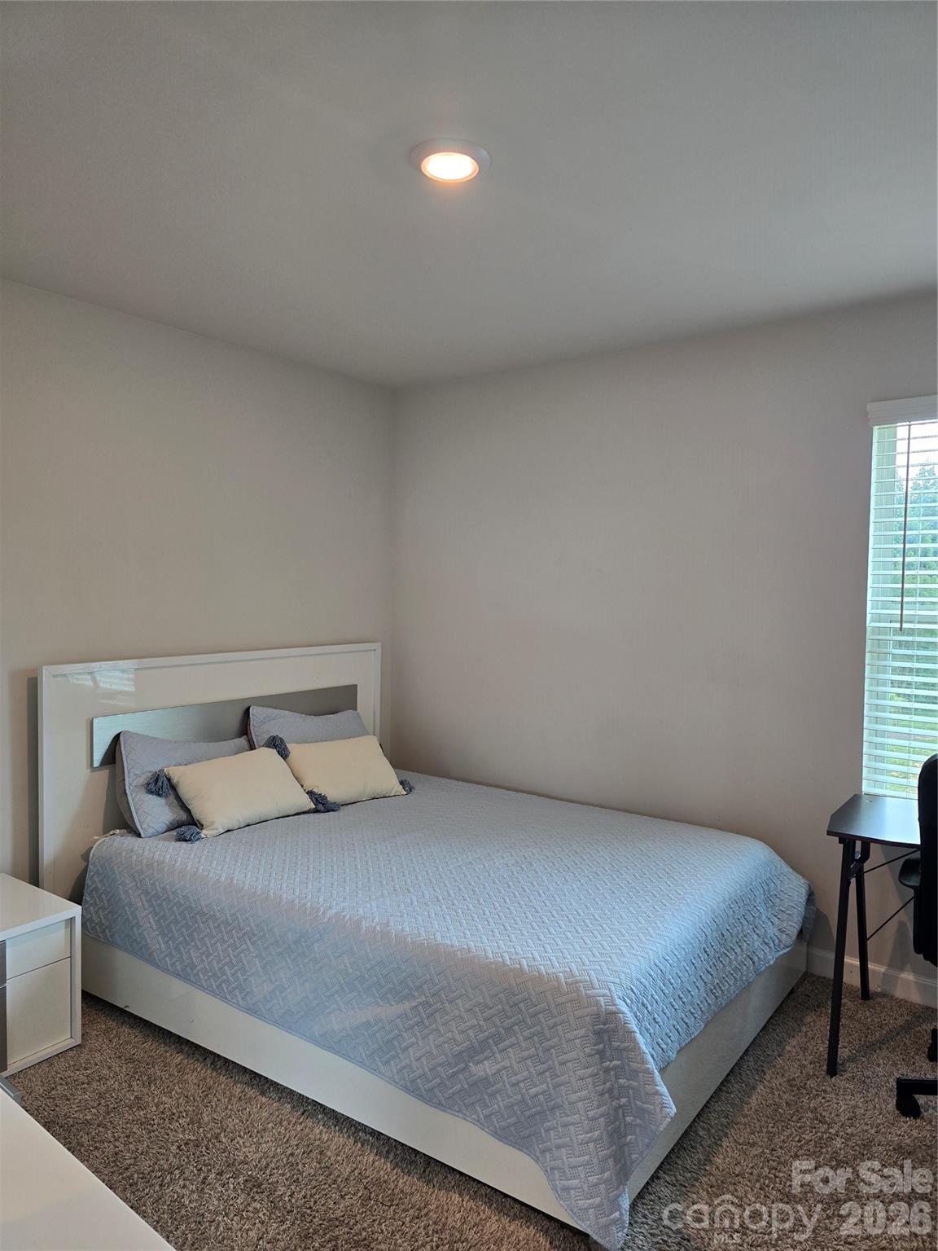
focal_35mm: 23
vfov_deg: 73.9
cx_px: 469
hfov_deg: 58.9
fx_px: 831
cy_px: 626
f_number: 1.7
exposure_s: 1/120
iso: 80
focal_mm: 6.3
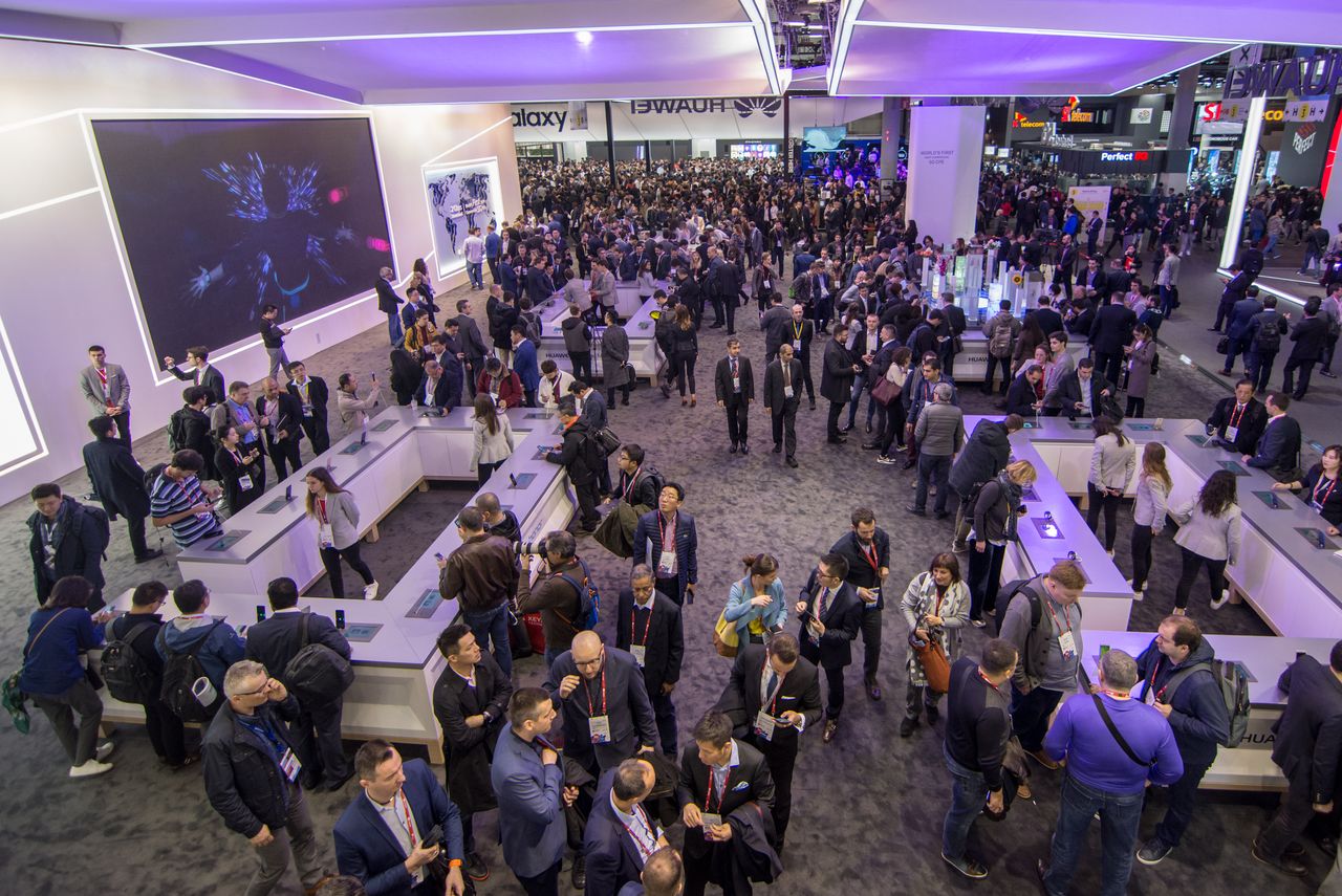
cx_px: 671
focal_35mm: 16
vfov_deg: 72.1
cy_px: 448
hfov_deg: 94.9
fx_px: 615
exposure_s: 1/250
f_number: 2.8
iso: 800
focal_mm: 11
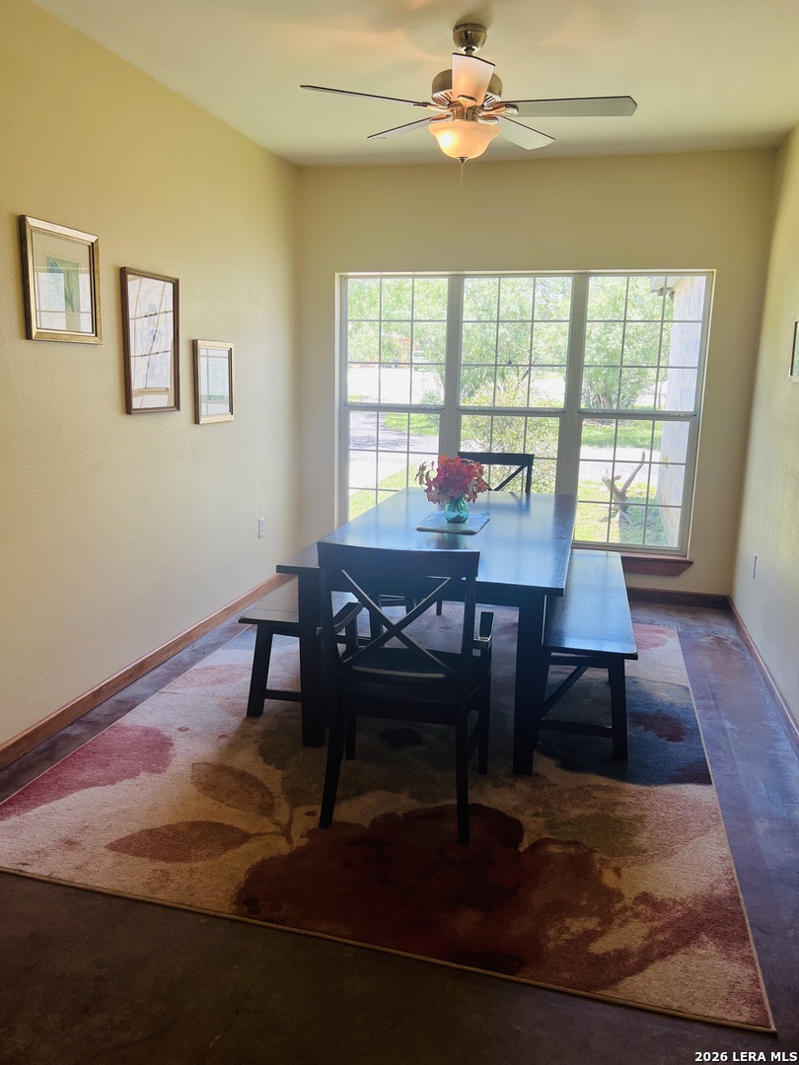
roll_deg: -0.9
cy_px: 532
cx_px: 400
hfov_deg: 53.1
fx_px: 800
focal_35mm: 26
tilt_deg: -11.7
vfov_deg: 67.3
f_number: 1.5
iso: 40
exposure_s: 1/120
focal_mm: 5.7
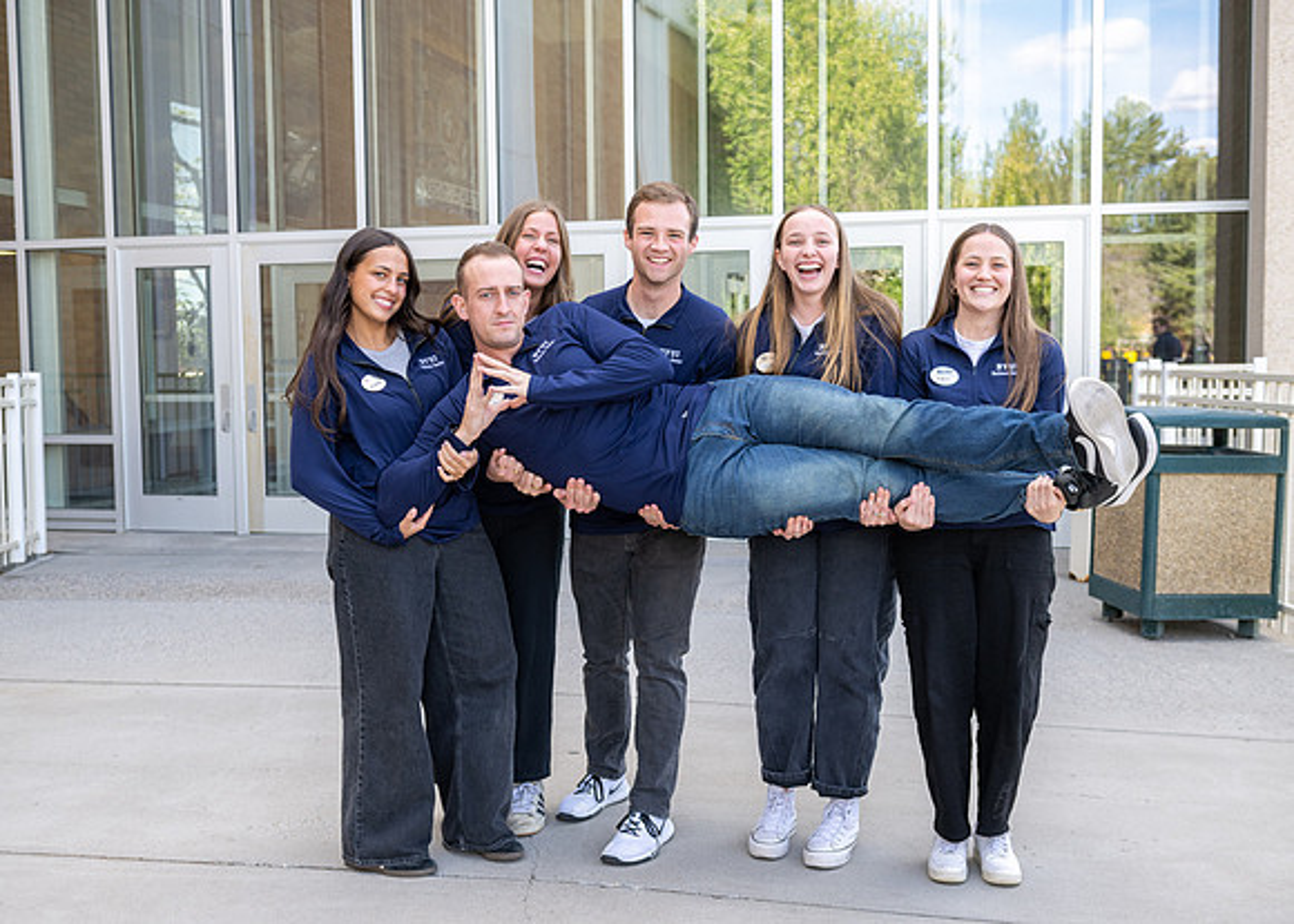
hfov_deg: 46.5
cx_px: 627
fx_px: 1508
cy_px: 462
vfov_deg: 34.1
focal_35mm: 41
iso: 320
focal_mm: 38
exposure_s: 1/320
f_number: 4
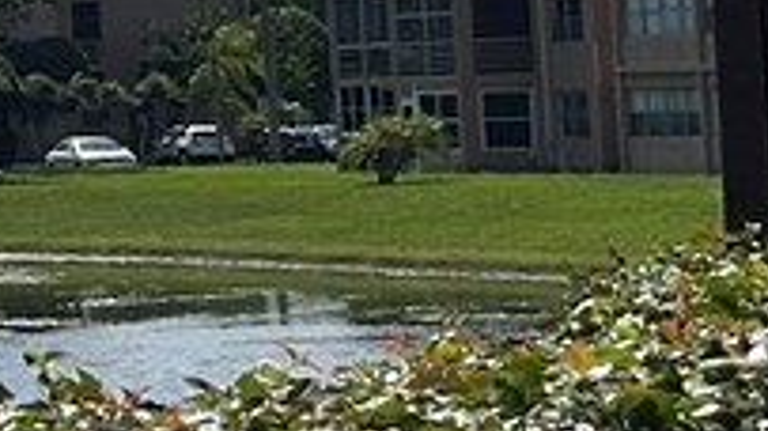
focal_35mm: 206
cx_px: -1816
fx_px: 4193
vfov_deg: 5.8
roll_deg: +0.2
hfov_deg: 8.2
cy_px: -132
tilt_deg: +3.0
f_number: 1.78
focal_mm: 6.86
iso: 80
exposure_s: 1/15625
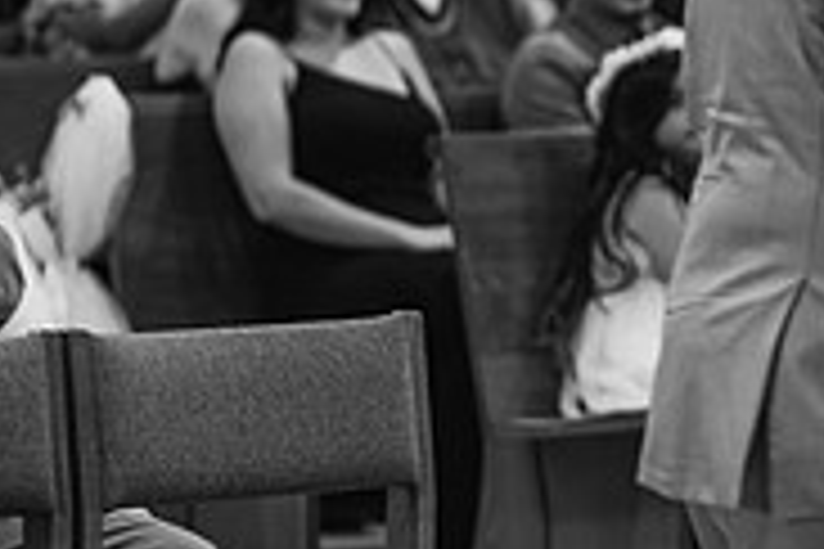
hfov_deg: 7.5
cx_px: 1193
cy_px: 212
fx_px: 6157
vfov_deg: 5.1
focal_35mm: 269
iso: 250
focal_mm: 85
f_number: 1.8
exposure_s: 1/125
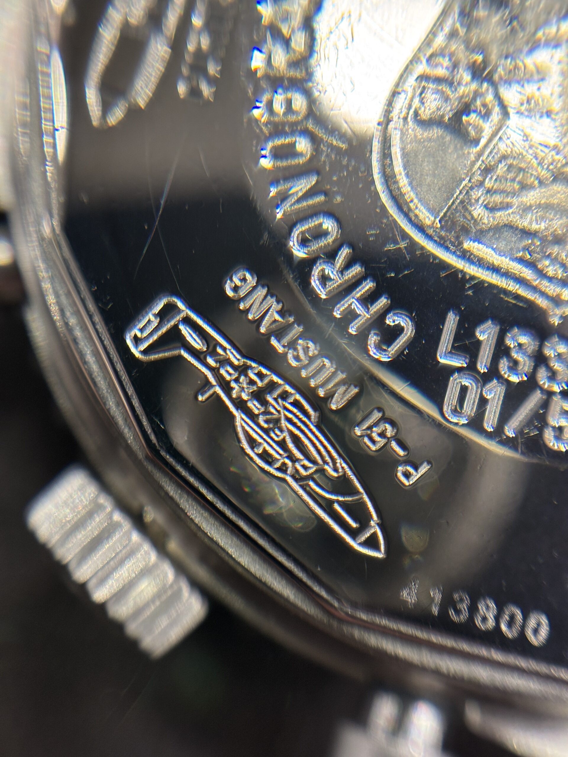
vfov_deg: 36.8
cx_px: 284
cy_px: 378
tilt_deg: -75.6
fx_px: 1138
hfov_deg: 28.0
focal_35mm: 52
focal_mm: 5.96
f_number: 1.6
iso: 40
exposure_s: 1/60
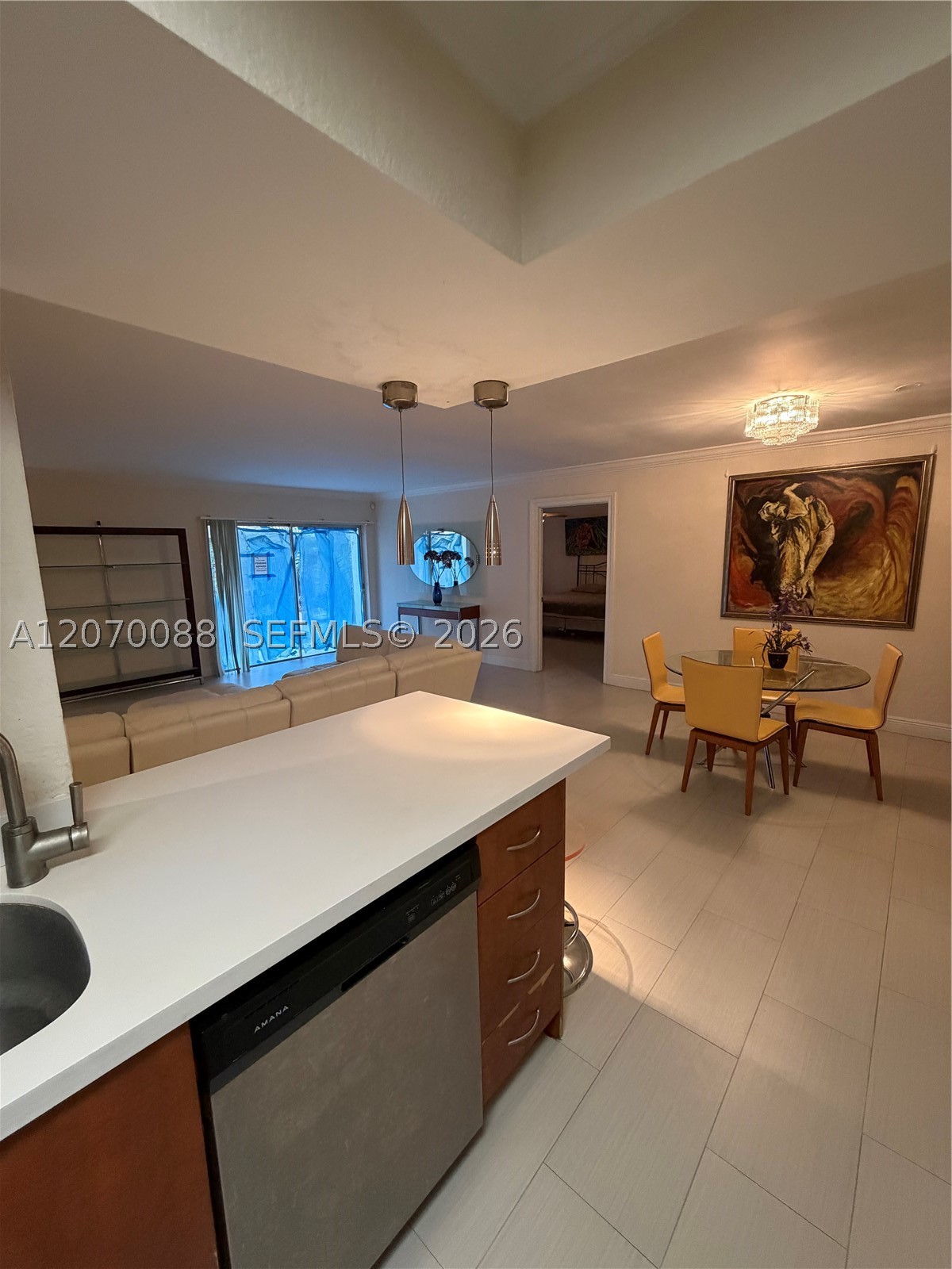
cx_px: 476
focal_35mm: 14
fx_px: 513
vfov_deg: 102.1
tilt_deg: -8.8
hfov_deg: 85.7
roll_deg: +0.9
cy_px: 634
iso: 400
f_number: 2.2
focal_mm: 2.22
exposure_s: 1/60
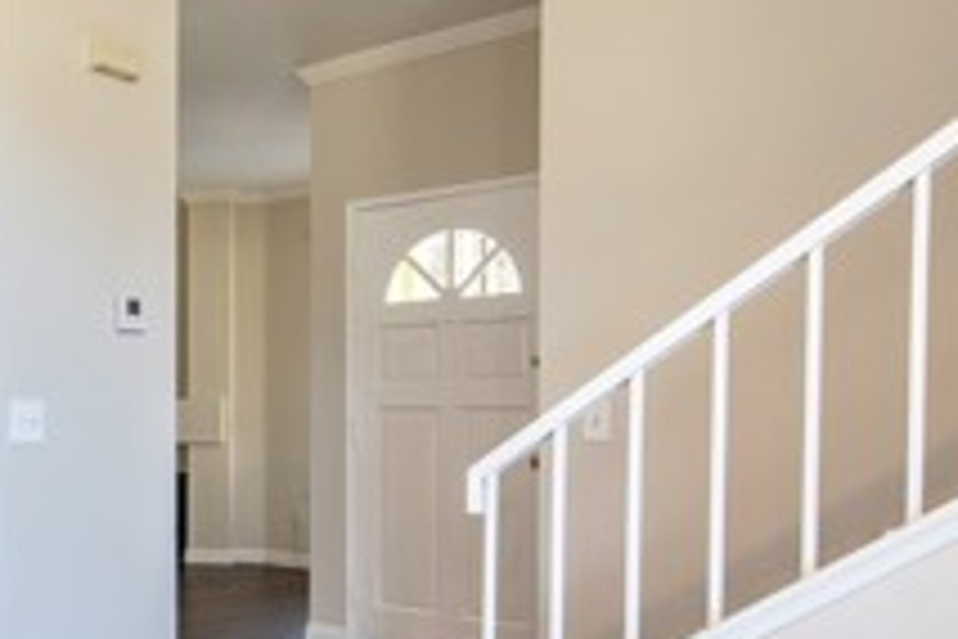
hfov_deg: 41.1
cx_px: 22
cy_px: 436
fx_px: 1118
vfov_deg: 31.6
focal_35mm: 42
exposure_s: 1/60
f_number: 4
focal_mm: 14
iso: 500
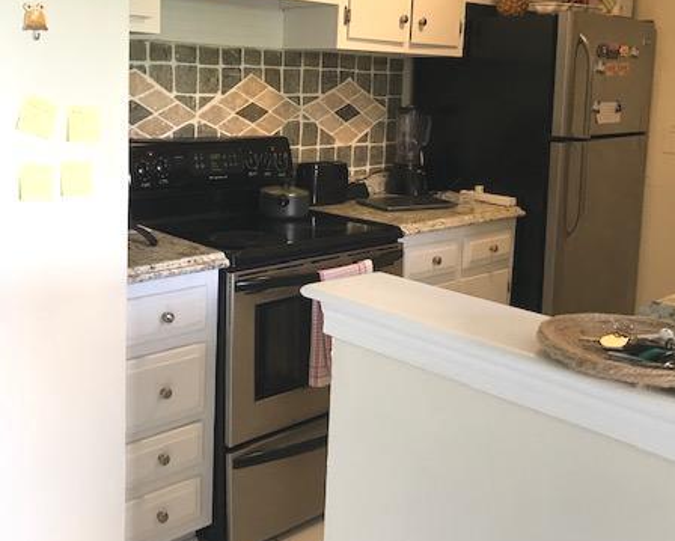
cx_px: 277
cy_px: 202
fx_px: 780
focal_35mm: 39
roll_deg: -1.4
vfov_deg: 38.0
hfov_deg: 46.6
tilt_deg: -7.8
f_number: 1.8
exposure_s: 1/24
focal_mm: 3.99
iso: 40
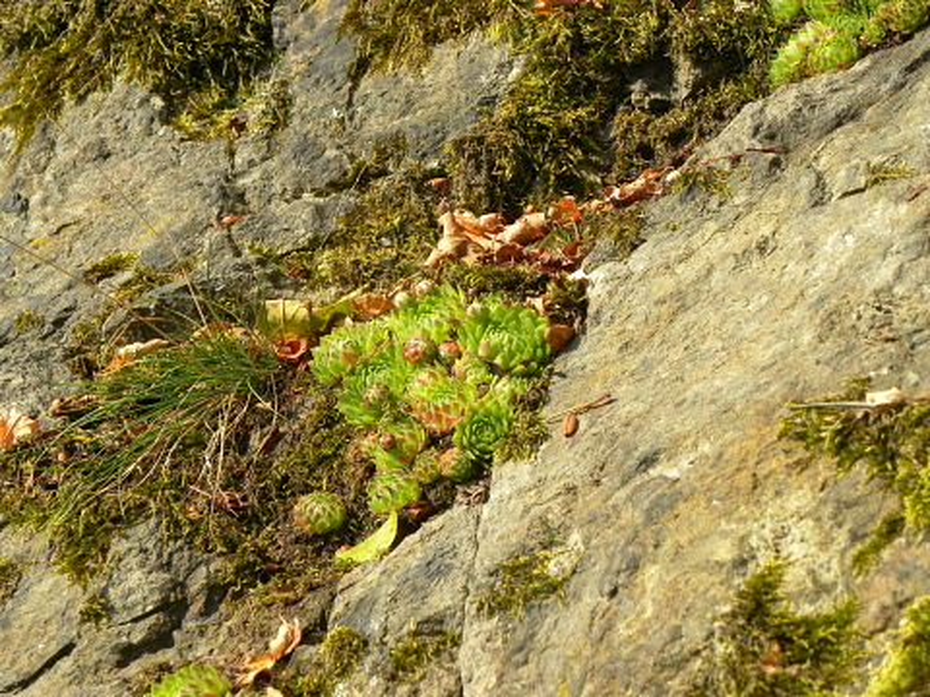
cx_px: 465
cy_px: 348
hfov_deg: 18.7
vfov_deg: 14.1
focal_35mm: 105
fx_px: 2821
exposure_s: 1/349
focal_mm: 18.8
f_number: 4
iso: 88
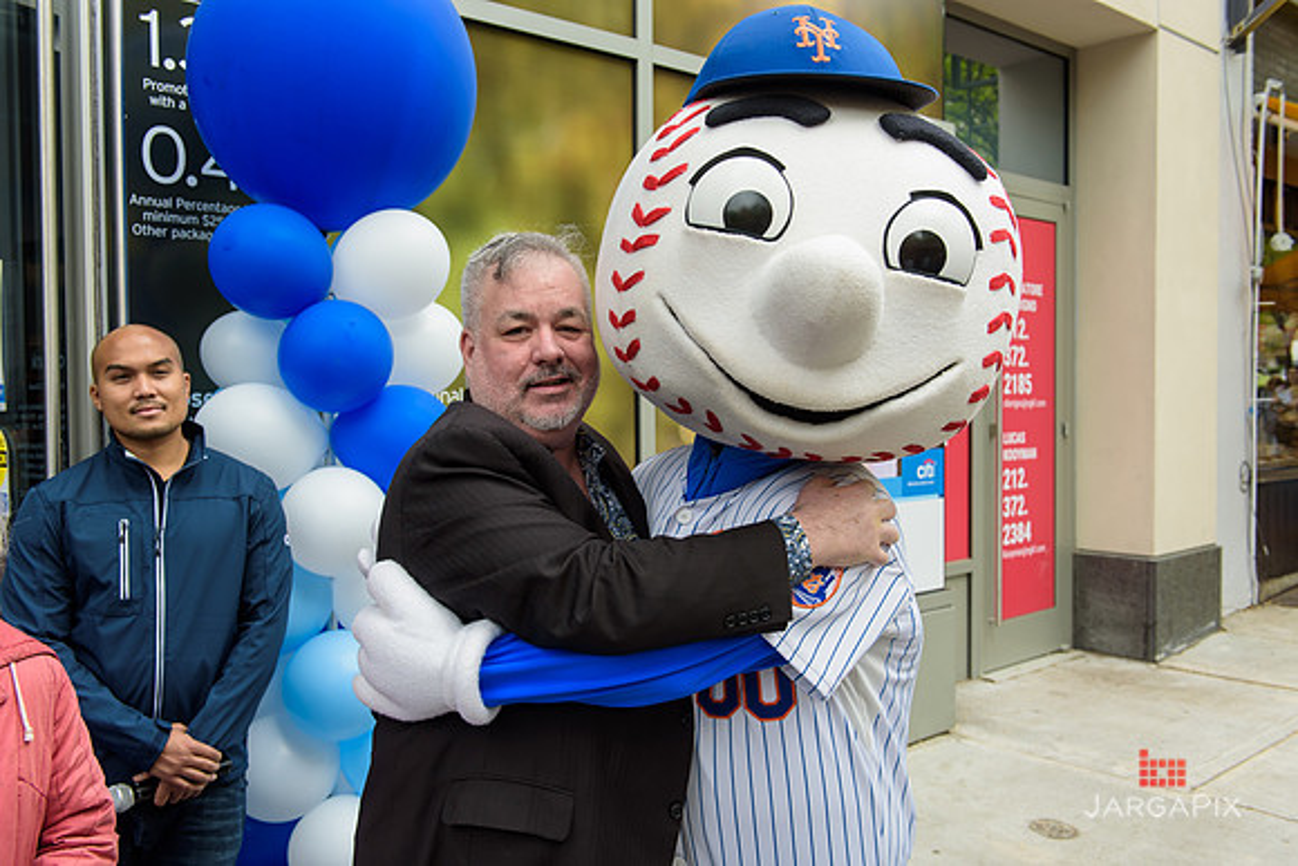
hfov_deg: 58.7
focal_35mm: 32
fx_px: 1154
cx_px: 649
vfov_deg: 41.1
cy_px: 433
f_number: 4
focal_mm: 32
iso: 200
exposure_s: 1/250
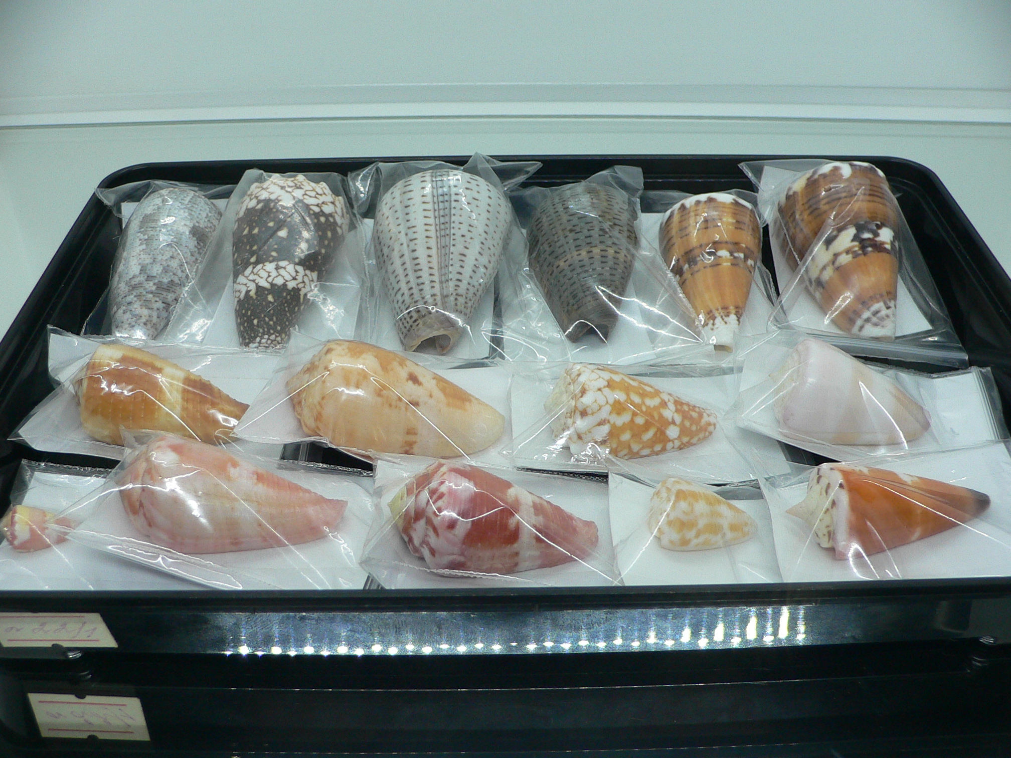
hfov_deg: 52.6
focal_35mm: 35
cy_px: 379
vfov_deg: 40.7
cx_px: 506
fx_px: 1022
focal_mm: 4.6
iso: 150
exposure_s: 1/60
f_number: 2.8
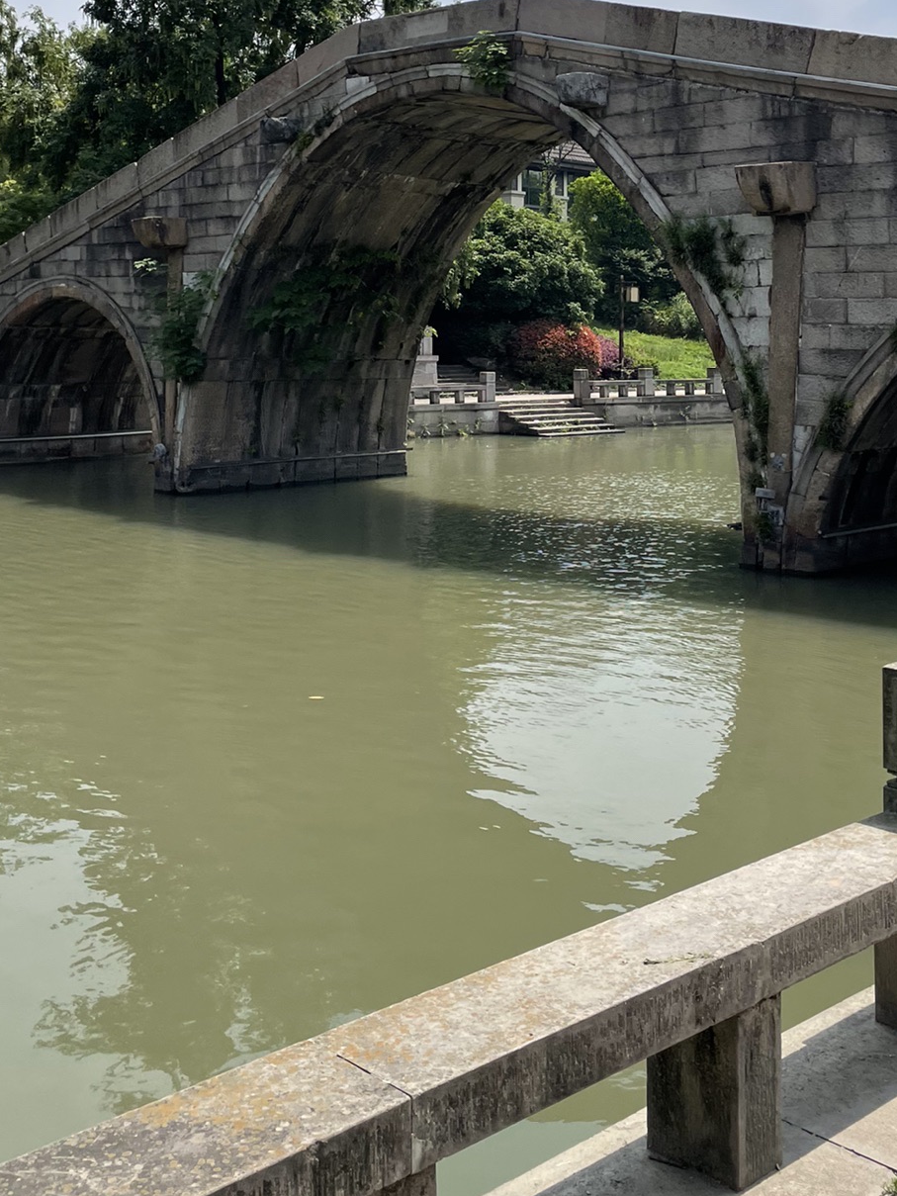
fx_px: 1485
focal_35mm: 43
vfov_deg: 42.9
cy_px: 352
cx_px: 496
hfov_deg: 33.6
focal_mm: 4.2
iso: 32
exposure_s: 1/5814
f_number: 1.6
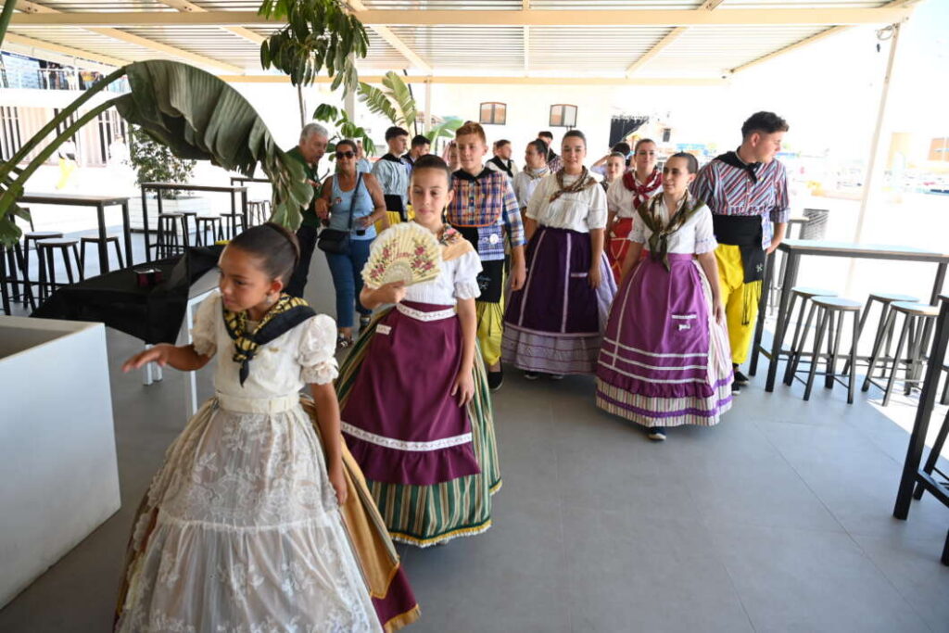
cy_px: 316
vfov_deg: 53.1
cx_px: 474
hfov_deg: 73.7
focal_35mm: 24
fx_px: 633
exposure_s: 1/250
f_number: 5
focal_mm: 24
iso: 400
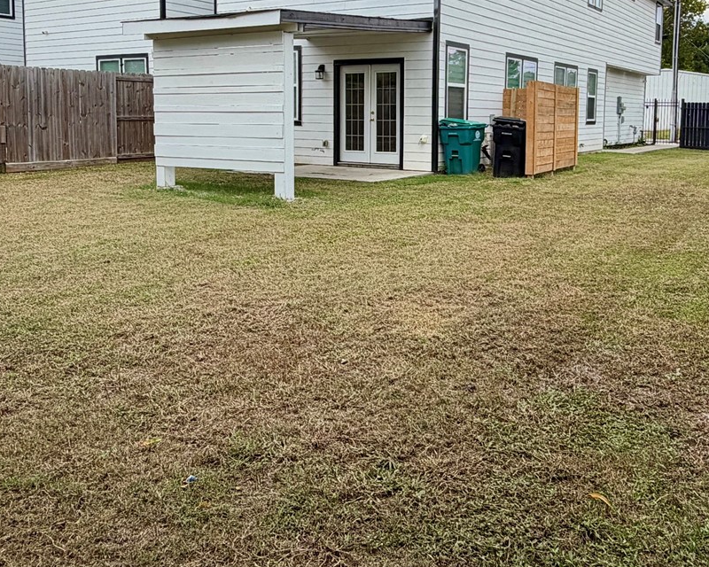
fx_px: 734
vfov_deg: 41.5
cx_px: 389
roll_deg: -0.4
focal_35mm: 35
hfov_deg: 51.5
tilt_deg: -5.8
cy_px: 178
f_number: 2.2
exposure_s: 1/770
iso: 32
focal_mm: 2.22
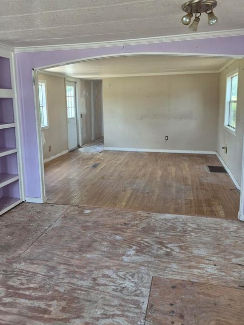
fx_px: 254
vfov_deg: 65.1
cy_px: 142
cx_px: 113
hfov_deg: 51.3
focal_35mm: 27
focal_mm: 5.4
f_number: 1.8
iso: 125
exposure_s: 1/180
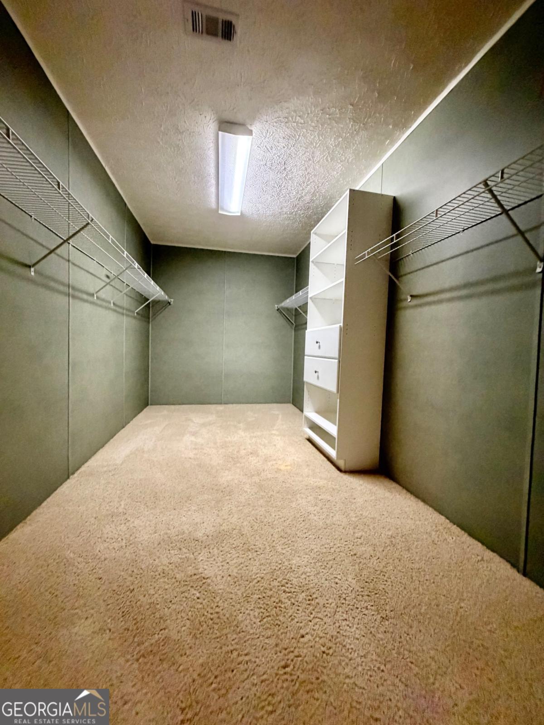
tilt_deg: -2.6
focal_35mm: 14
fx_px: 293
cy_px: 362
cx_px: 272
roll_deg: -0.7
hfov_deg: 85.7
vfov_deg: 102.1
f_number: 2.2
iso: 800
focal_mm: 2.22
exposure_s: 1/60
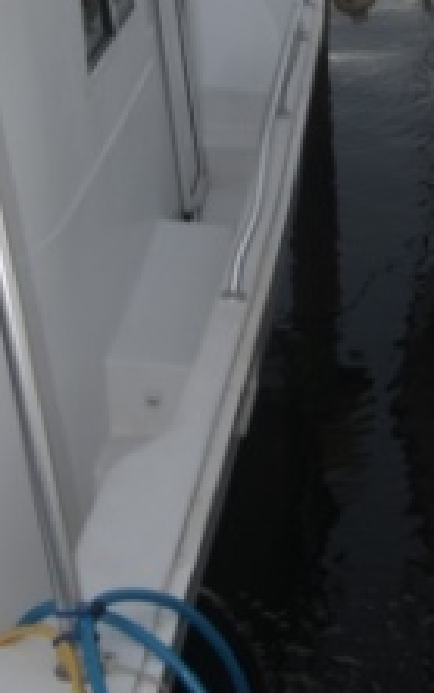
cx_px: 167
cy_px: 94
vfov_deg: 22.3
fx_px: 1720
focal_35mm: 91
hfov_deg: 14.4
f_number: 6.3
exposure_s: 1/160
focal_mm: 22
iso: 100
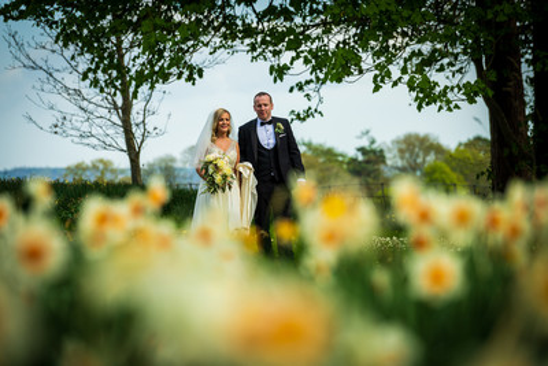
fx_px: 2893
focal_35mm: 190
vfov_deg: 7.2
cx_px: 274
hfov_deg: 10.8
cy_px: 183
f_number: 4.5
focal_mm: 190
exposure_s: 1/500
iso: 160
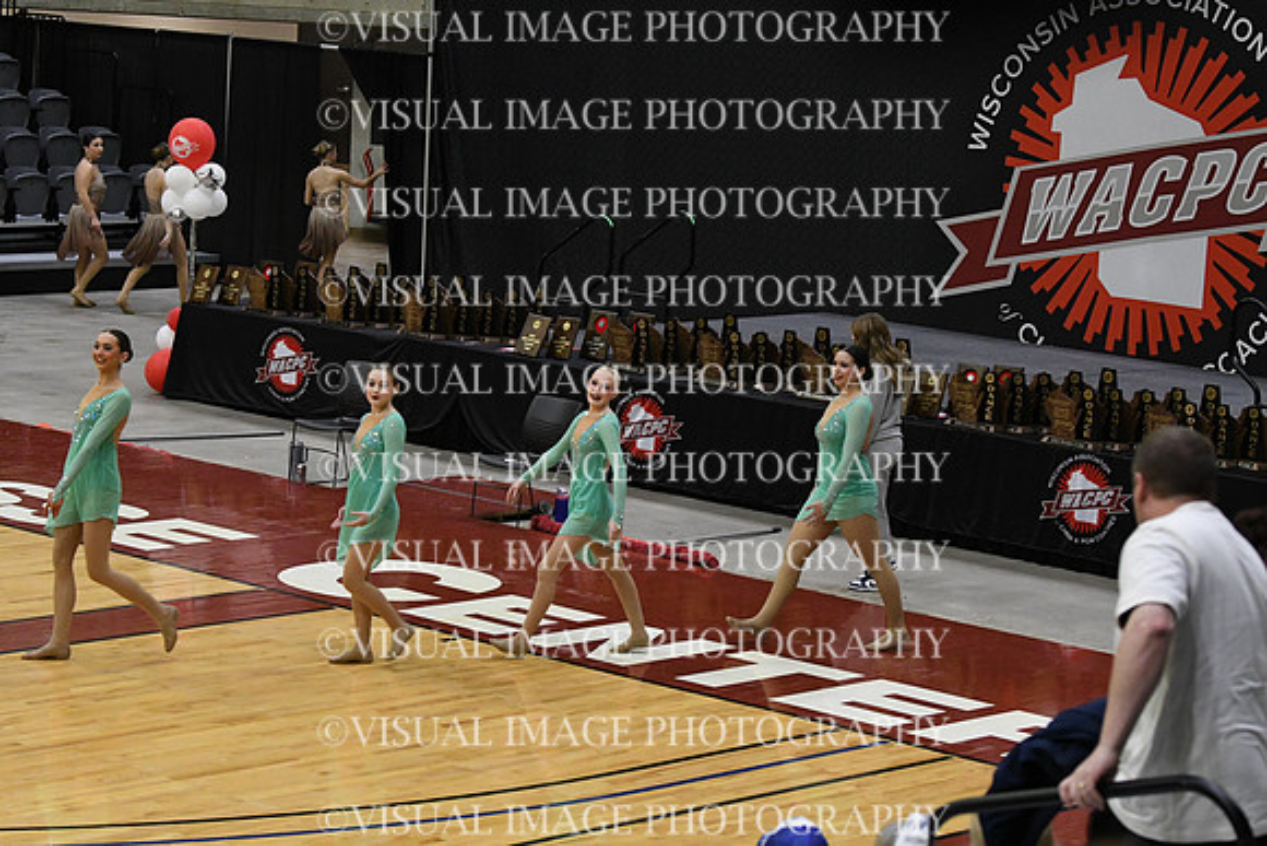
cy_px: 423
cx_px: 634
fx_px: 3696
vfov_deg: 13.0
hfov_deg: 19.5
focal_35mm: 105
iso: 5000
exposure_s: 1/500
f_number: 4
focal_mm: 70
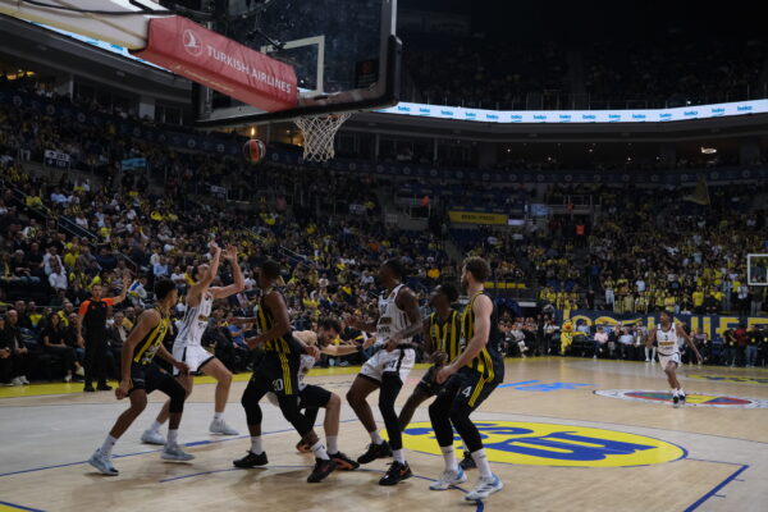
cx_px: 384
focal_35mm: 35
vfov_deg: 37.9
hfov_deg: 54.4
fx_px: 747
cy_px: 256
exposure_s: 1/500
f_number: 4
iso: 2500
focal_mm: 23.5
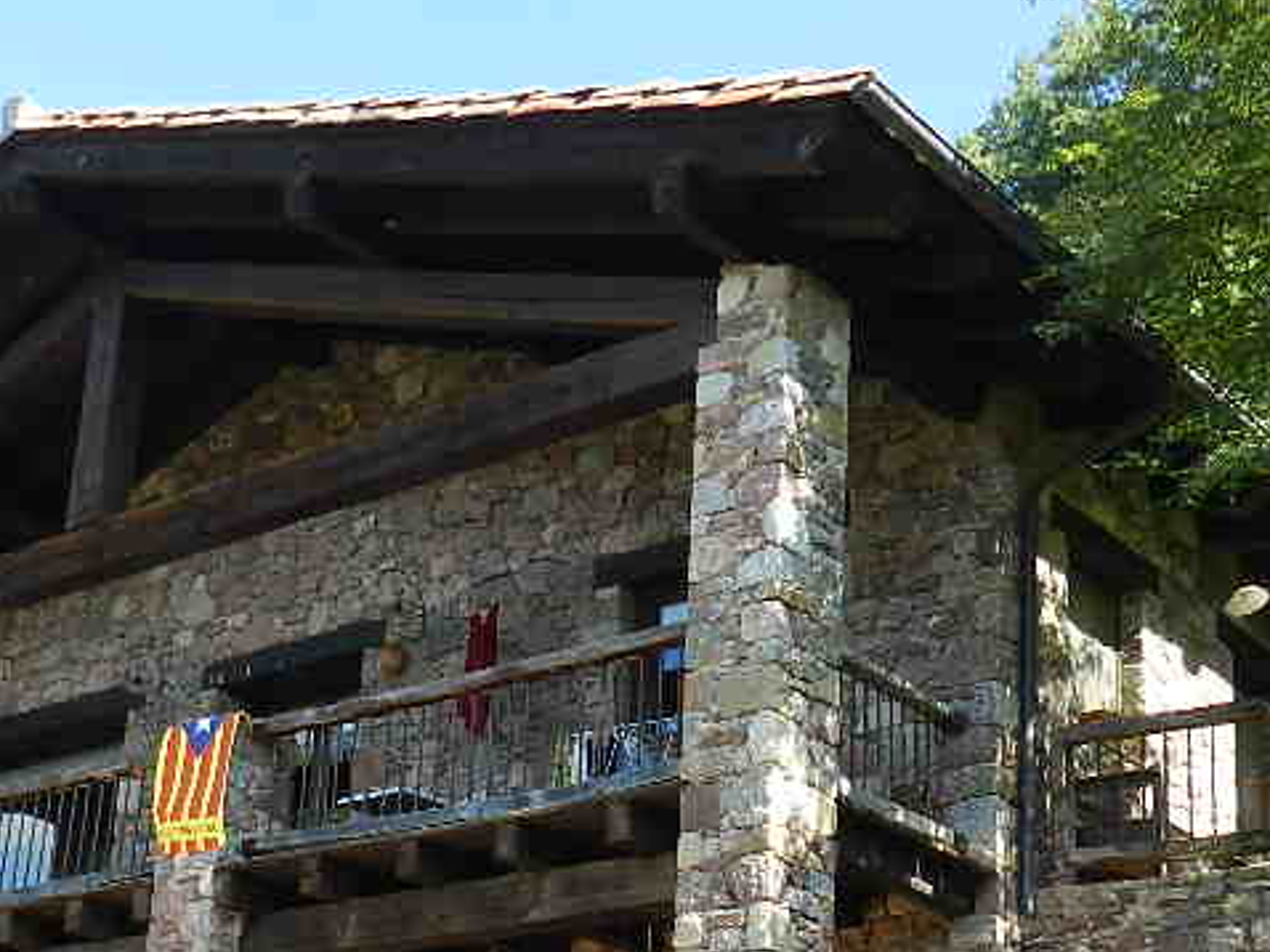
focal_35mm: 60
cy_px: 787
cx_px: 592
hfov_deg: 32.2
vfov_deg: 24.0
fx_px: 2200
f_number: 3.6
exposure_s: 1/250
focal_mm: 5
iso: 160
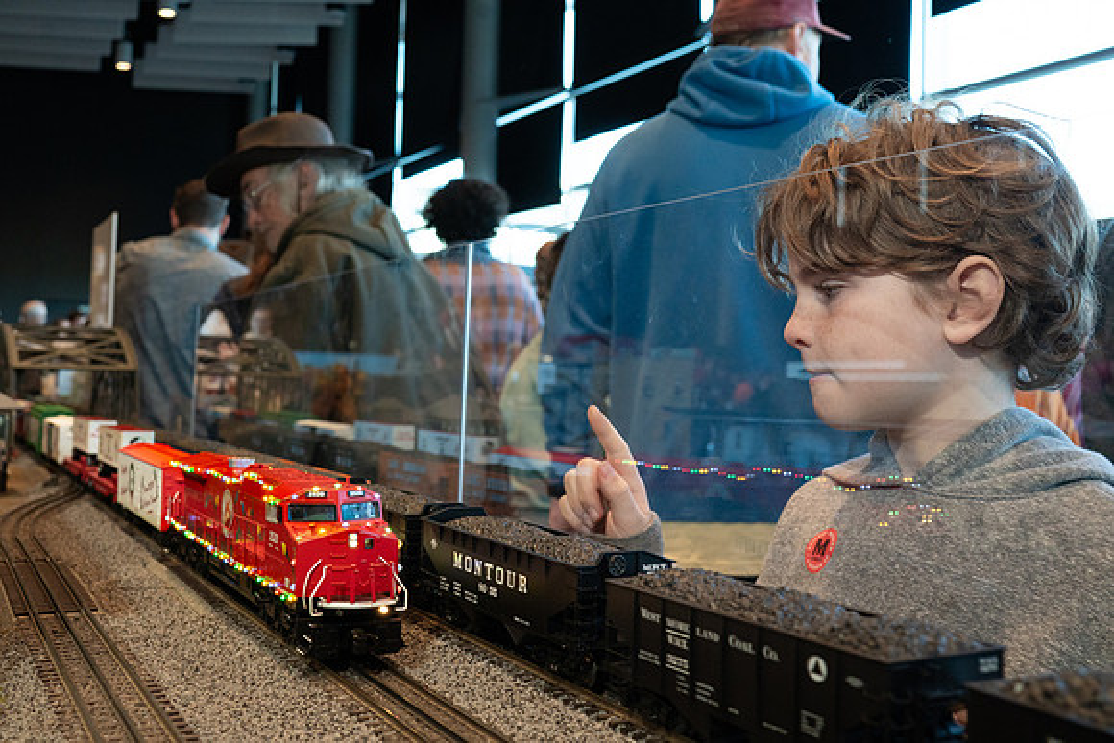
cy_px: 340
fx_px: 1193
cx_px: 501
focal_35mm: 39
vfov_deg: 34.6
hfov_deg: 50.0
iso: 2000
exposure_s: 1/160
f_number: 6.3
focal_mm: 35
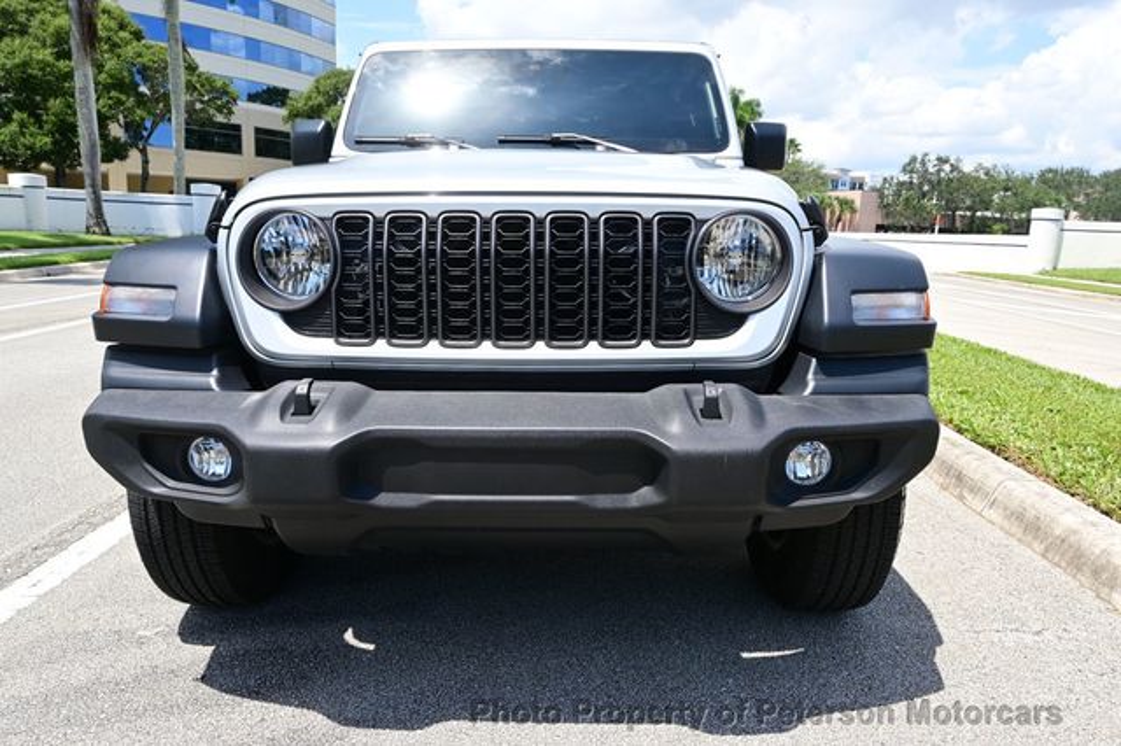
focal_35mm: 24
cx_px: 560
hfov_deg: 73.8
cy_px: 373
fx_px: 747
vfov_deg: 53.1
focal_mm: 16
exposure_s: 1/200
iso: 100
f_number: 7.1
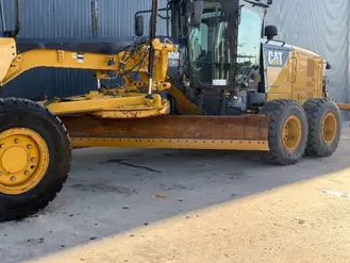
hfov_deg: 51.5
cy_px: 106
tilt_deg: -2.4
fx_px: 354
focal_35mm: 35
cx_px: 114
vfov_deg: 40.6
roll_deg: -0.3
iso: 100
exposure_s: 1/765
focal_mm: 6.76
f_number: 1.78
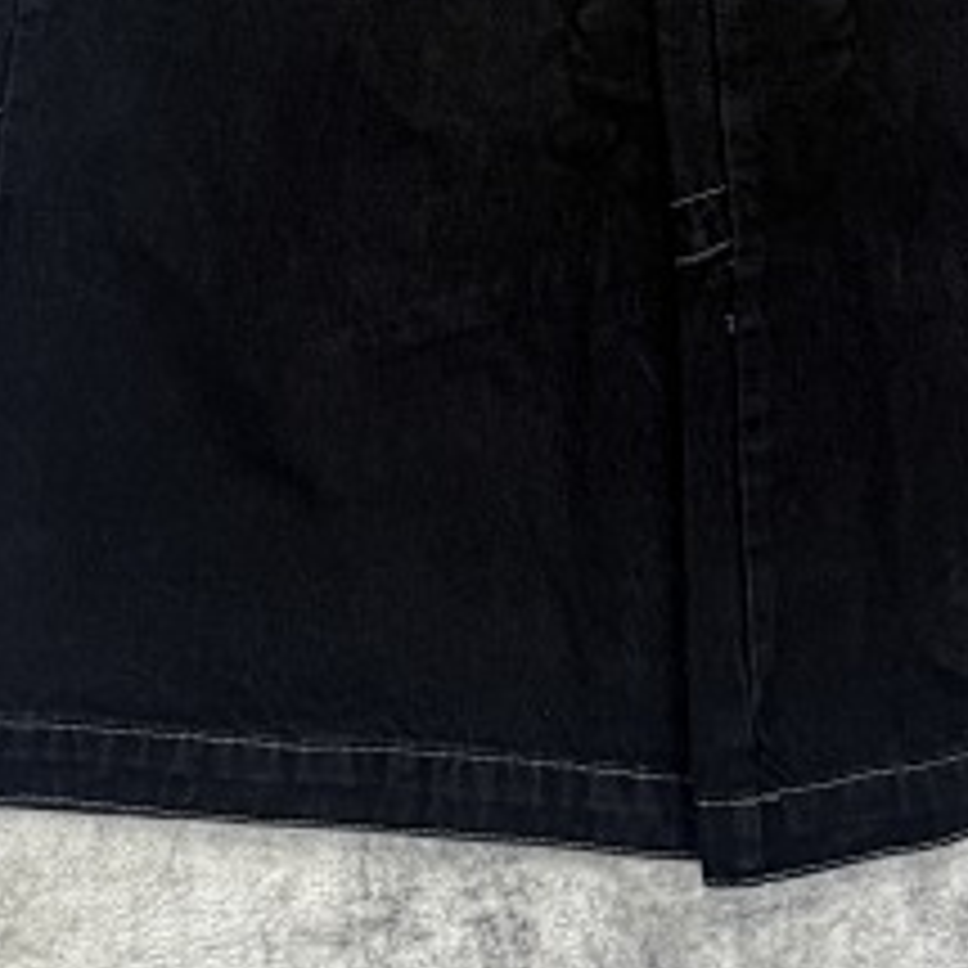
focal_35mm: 79
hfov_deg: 21.9
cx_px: 608
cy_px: -437
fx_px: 2499
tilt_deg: -82.1
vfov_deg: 19.4
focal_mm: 6.76
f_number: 1.78
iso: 125
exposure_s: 1/121
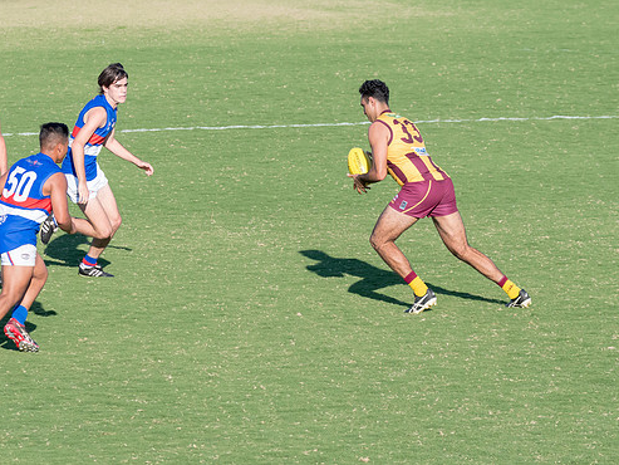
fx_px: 6117
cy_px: 297
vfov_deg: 4.3
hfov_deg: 5.8
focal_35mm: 342
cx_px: 291
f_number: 7.1
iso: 800
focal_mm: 160
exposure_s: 1/2000
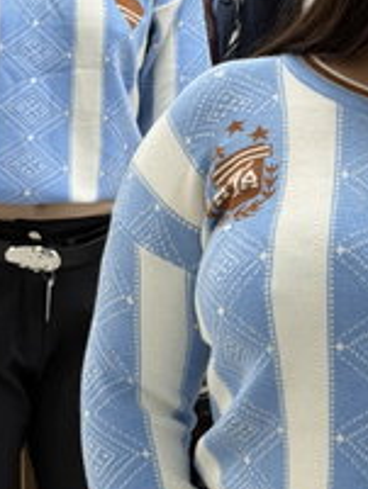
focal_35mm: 127
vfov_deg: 15.5
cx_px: 353
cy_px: 240
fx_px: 1798
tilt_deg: -11.5
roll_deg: -2.6
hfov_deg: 11.6
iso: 200
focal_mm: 6.76
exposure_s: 1/50
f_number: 1.78
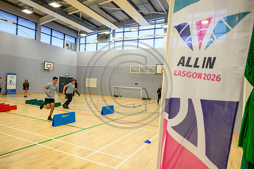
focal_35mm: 24
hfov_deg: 73.7
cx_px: 127
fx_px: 169
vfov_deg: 53.2
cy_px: 84
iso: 2500
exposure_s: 1/400
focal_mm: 24
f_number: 3.5
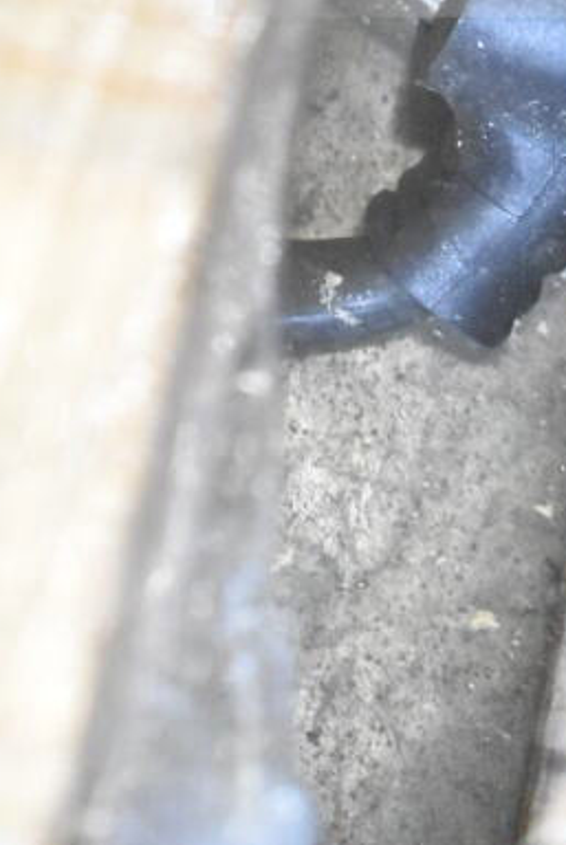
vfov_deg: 10.3
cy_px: -158
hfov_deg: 7.0
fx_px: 4614
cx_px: 460
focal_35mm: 196
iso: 16000
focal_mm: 55
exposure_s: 1/100
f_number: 5.6
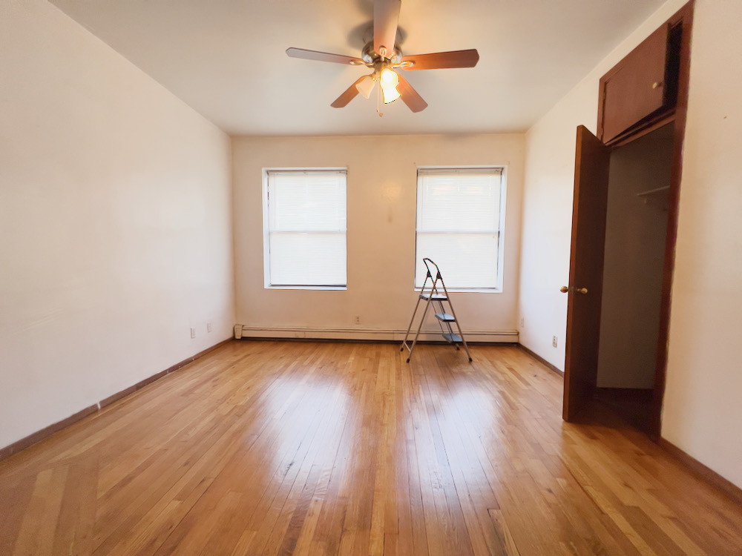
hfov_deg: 106.2
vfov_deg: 89.9
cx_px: 371
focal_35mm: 13
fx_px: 279
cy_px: 278
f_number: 1.8
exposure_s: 1/120
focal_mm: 1.57
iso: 200
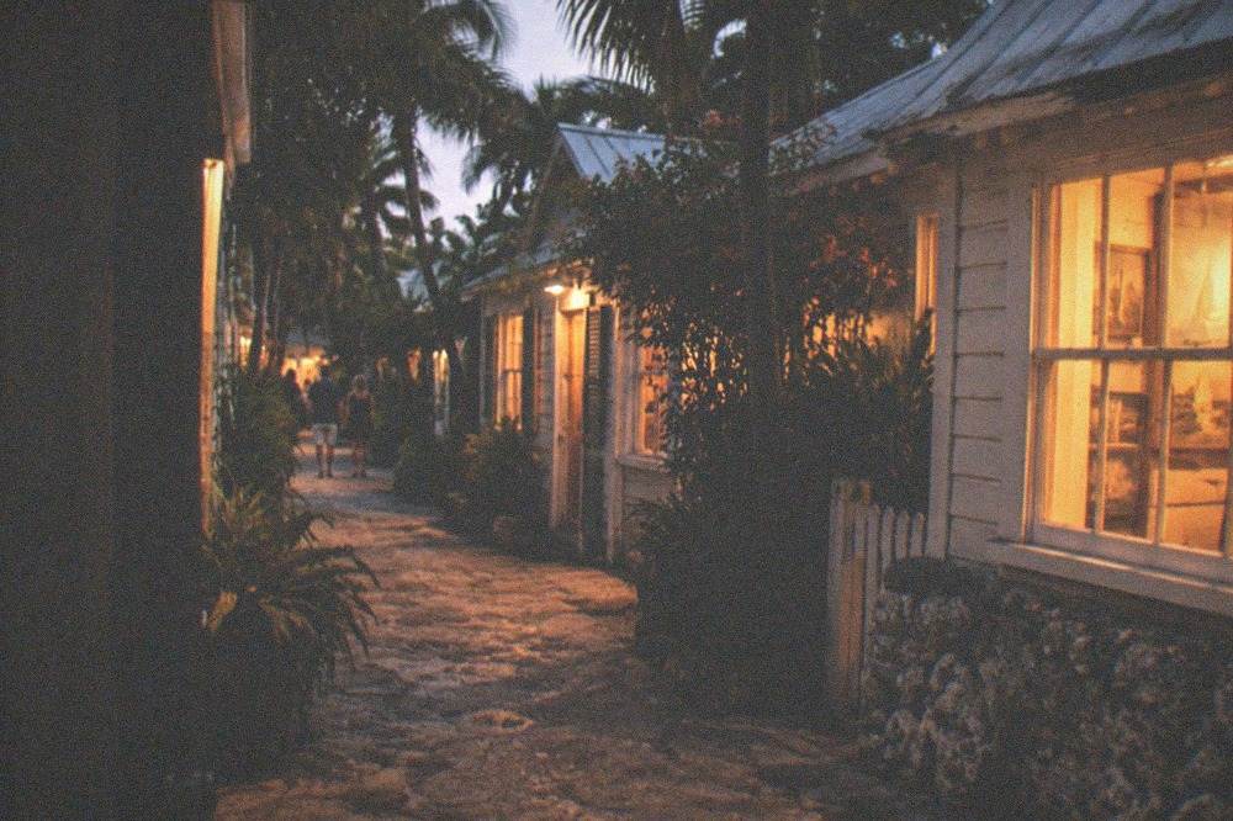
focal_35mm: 49
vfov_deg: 27.5
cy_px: 410
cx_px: 616
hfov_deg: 40.4
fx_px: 1678
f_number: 3.5
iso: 1250
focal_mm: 49
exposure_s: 1/160
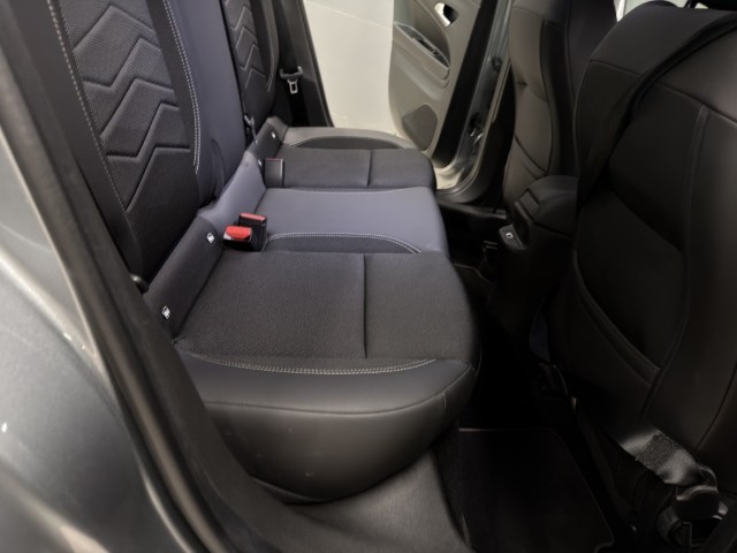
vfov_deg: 56.8
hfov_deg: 71.6
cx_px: 368
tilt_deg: -29.3
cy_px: 276
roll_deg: -18.9
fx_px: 511
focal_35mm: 24
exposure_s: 1/17
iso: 800
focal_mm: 6.76
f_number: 1.78
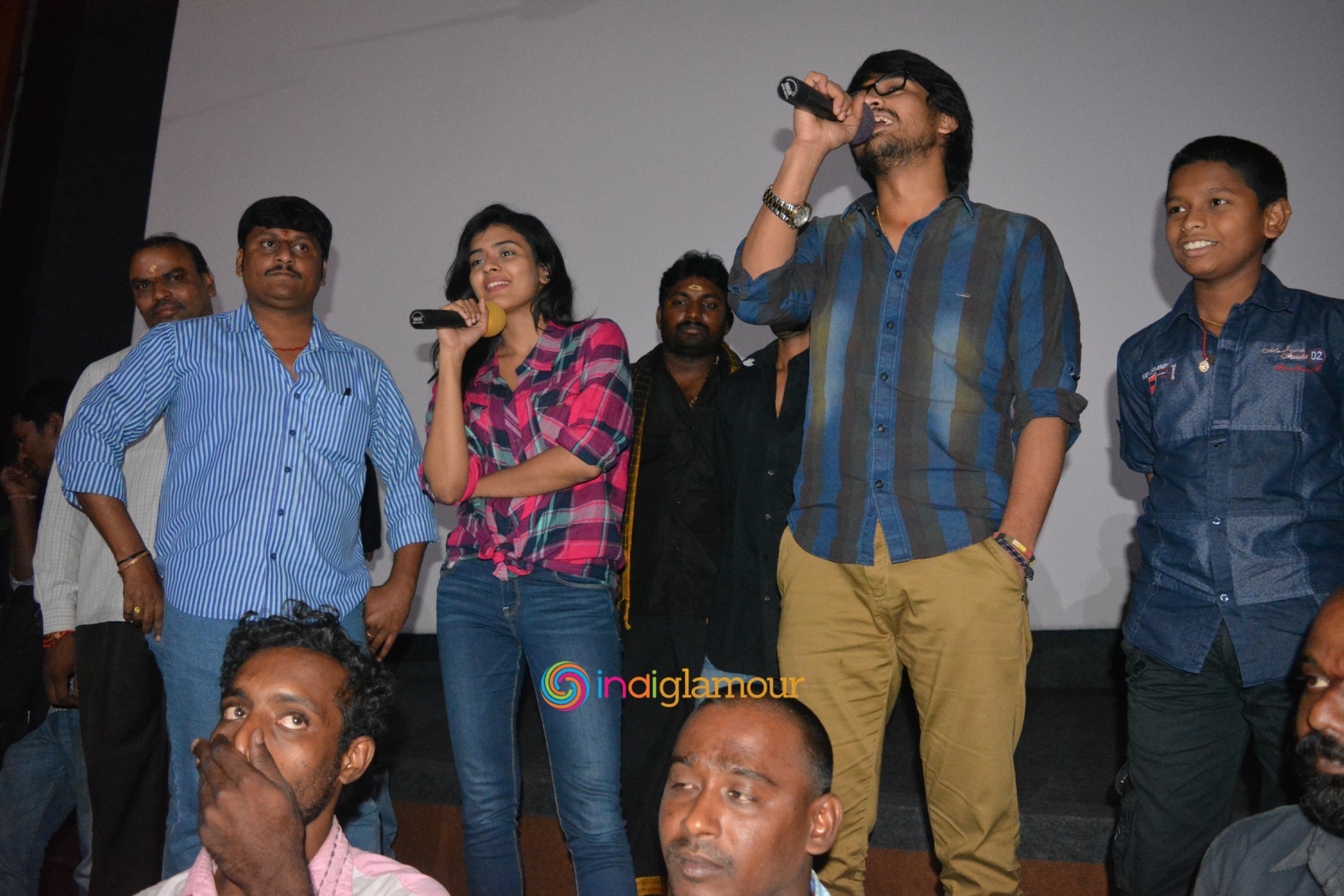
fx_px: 1008
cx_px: 672
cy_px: 448
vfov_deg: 47.9
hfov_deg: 67.4
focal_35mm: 27
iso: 3200
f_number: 3.5
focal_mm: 18
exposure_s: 1/60
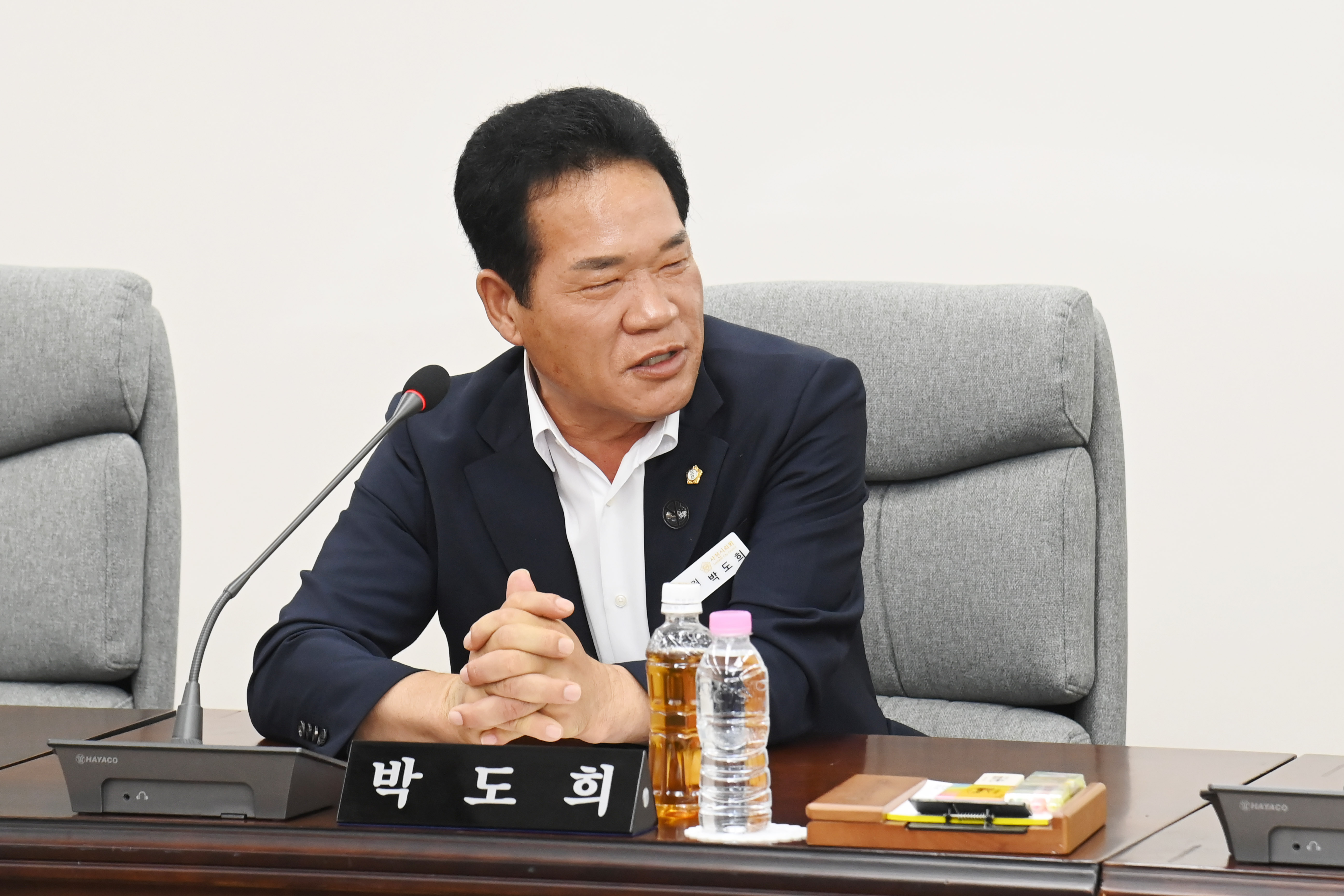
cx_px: 672
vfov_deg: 11.4
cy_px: 448
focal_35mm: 120
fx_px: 4480
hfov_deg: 17.1
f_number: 6.3
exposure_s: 1/250
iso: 3200
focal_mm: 120
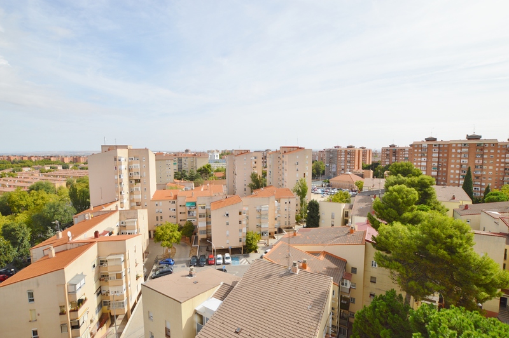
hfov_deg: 100.4
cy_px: 169
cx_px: 254
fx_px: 212
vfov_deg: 77.2
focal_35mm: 15
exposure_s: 1/250
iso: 100
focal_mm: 10
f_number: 8
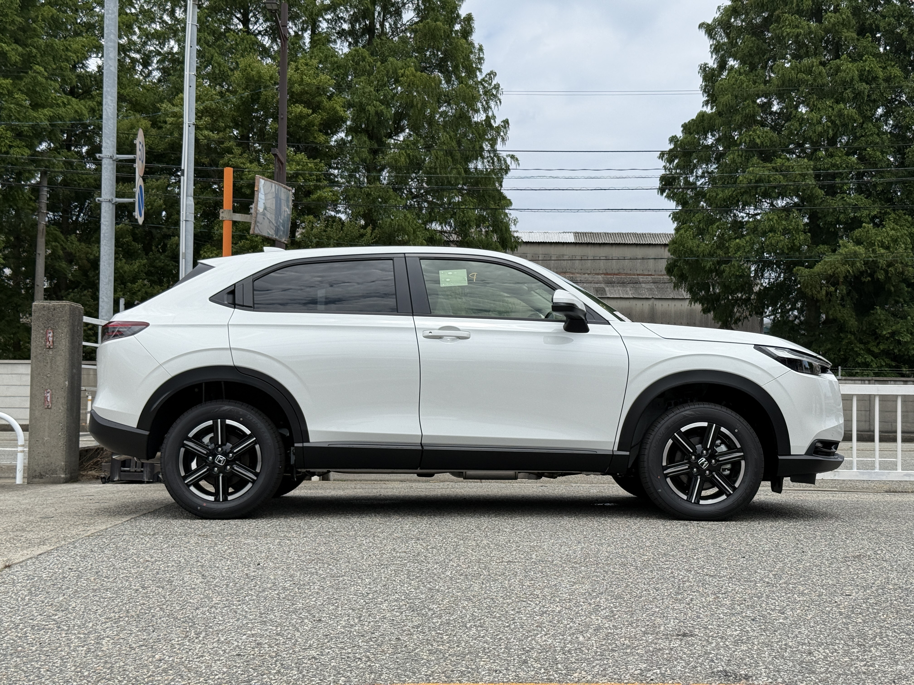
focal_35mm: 48
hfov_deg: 39.7
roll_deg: -1.6
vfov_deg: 30.3
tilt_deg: +2.5
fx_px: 1267
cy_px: 342
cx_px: 457
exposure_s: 1/6536
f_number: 1.78
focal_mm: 6.76
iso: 64
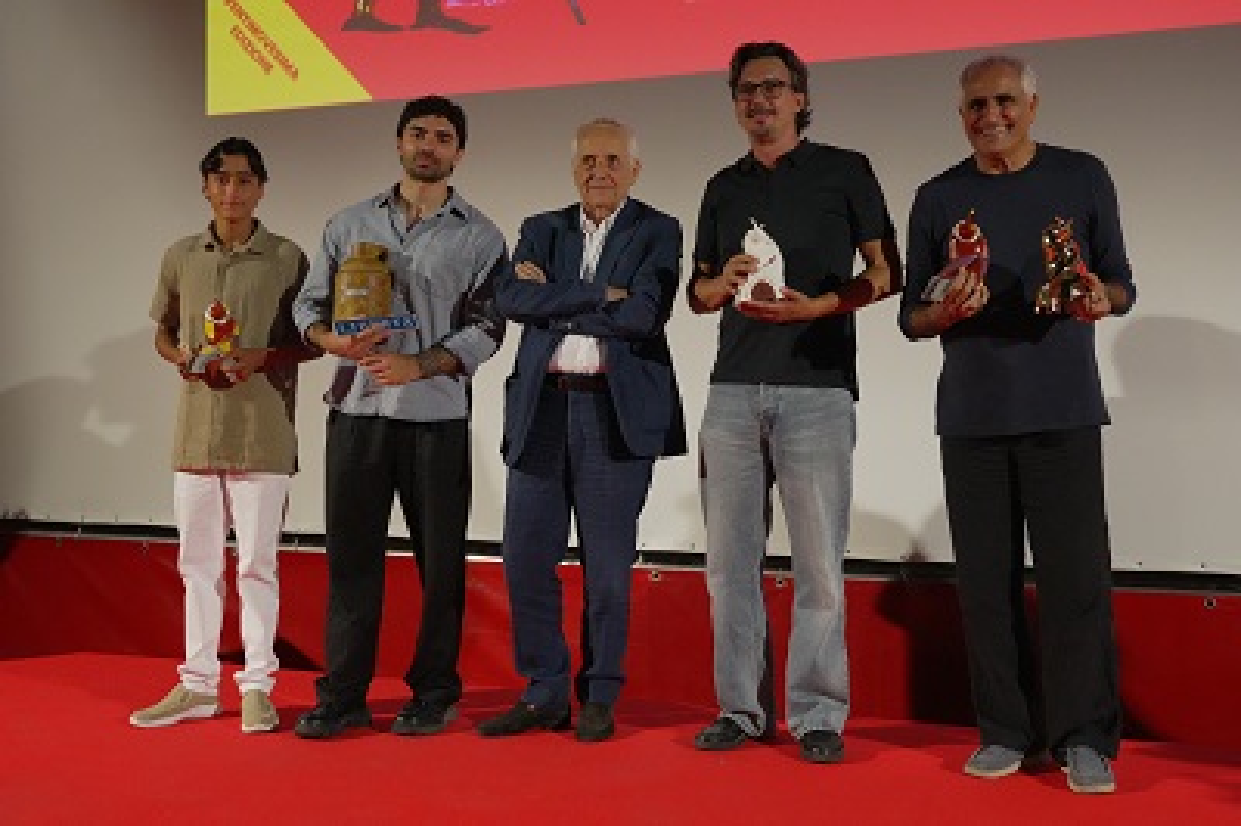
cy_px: 413
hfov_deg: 46.4
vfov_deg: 31.8
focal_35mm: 42
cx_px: 620
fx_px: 1447
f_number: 4
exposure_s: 1/200
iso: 5000
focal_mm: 28
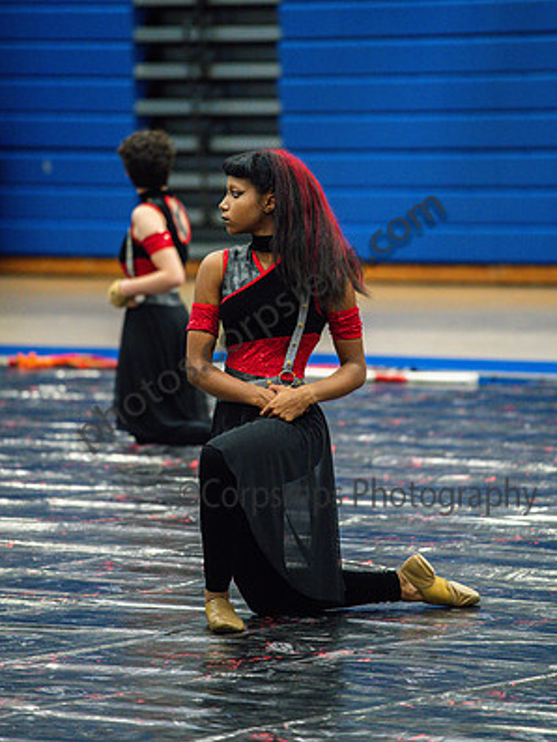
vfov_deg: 9.1
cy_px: 323
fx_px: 4675
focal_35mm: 218
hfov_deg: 6.8
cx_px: 278
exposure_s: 1/500
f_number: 4
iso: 6400
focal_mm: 200
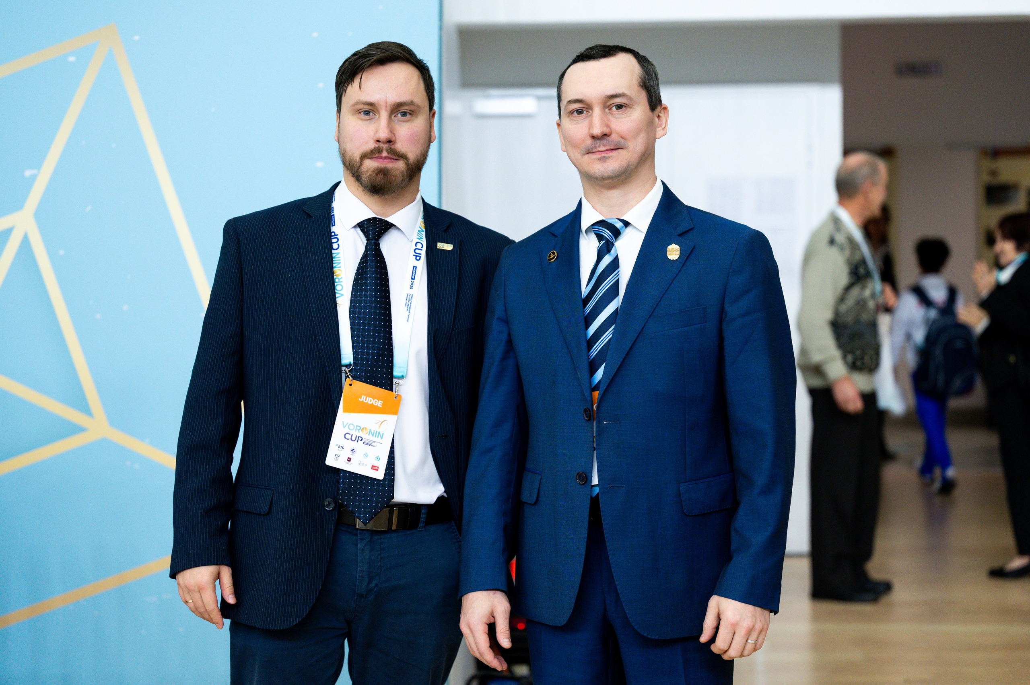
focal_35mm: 74
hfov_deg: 27.4
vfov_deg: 18.4
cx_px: 515
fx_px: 2116
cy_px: 342
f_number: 2.8
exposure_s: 1/1000
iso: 2000
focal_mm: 70
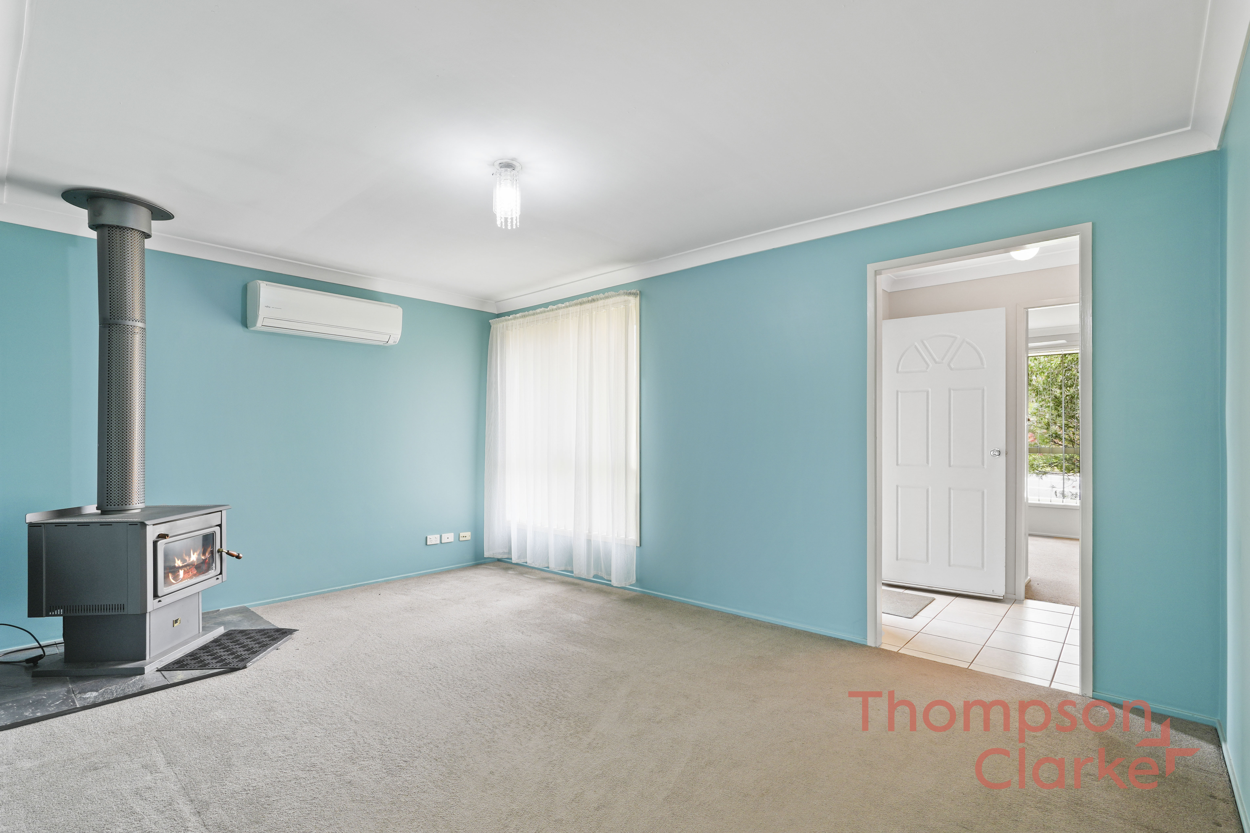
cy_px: 416
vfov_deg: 72.1
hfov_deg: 95.0
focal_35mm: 16
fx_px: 573
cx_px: 625
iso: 100
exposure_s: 1/3
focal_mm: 11
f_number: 5.6
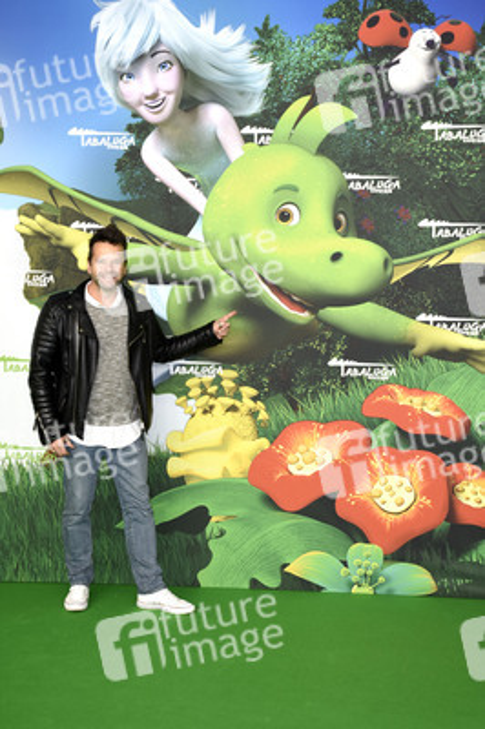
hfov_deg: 25.7
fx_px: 1063
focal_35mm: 52
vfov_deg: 37.9
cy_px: 364
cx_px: 242
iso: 500
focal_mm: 35
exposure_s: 1/125
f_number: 5.6
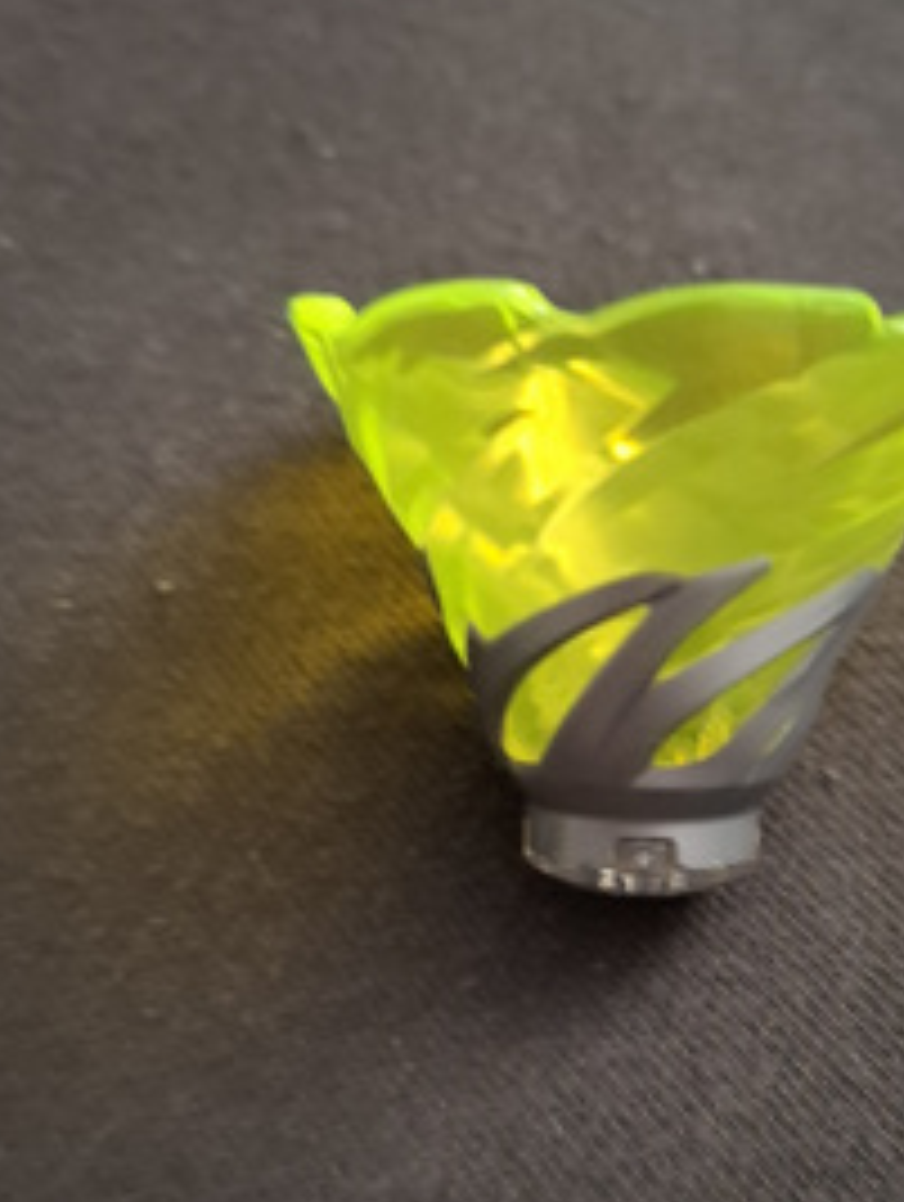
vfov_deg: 43.7
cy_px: 666
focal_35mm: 43
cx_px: 609
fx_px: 1494
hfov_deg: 33.4
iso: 1250
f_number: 1.8
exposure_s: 1/20
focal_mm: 5.54
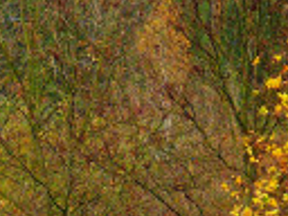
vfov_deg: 1.8
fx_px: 6806
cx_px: 488
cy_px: 45
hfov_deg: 2.4
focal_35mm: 818
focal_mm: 24.4
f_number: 3.6
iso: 100
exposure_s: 1/125
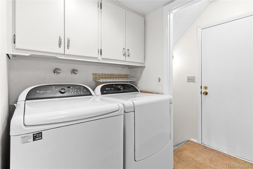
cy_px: 84
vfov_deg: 67.4
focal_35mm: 18
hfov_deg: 90.0
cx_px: 126
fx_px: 127
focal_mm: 18
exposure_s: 1/1.25
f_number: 7.1
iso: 100
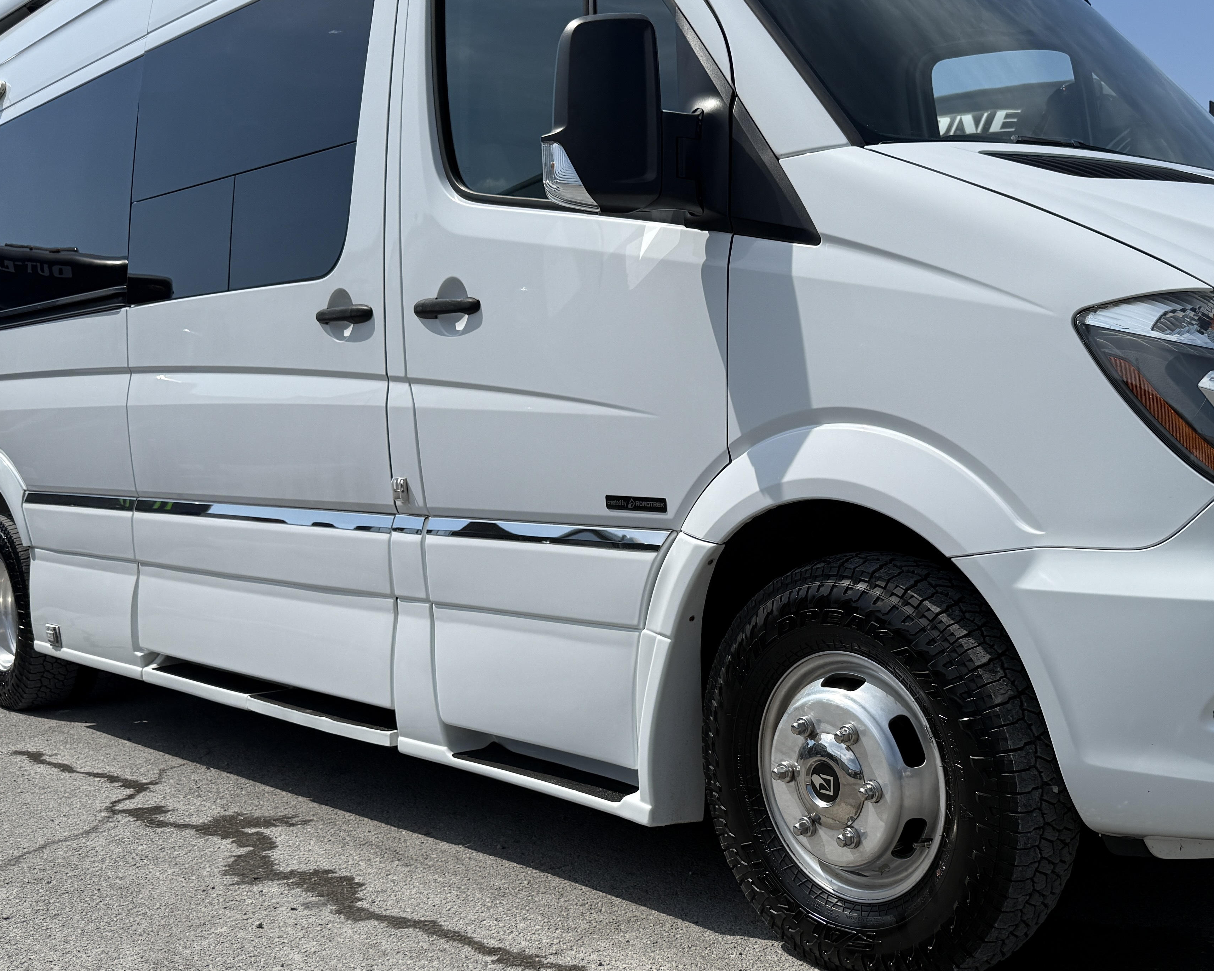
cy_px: 561
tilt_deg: -4.6
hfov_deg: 46.1
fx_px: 1401
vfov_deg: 38.1
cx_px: 808
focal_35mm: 39
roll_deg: +0.7
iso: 80
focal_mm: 6.76
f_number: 1.78
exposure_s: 1/7353
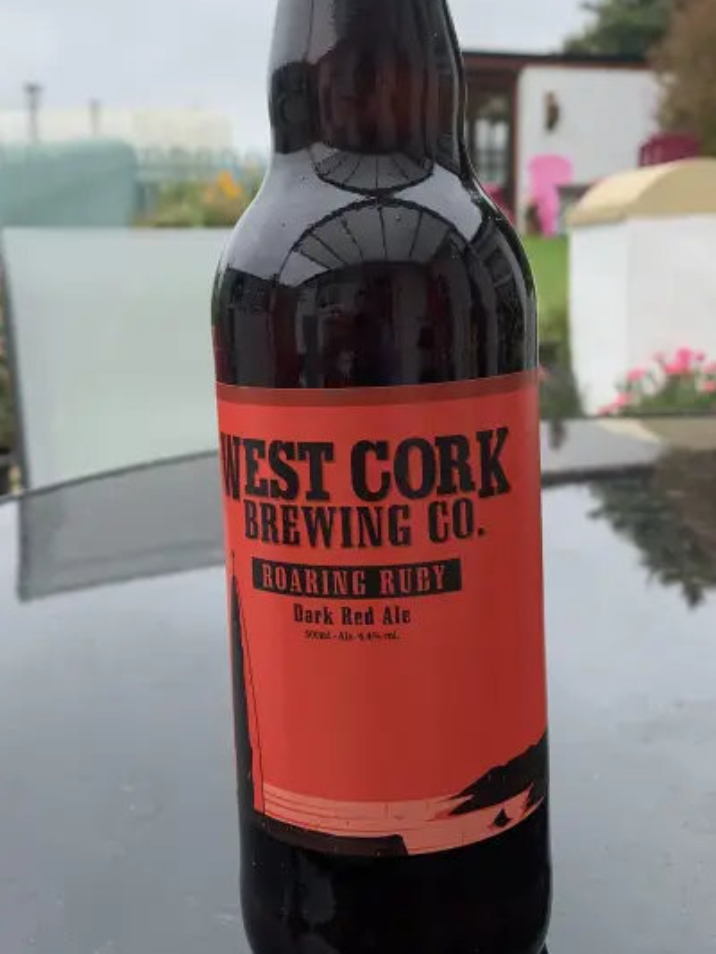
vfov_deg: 47.6
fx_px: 1075
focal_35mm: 39
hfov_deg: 36.8
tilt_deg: -4.7
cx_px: 372
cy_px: 388
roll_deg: -0.5
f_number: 1.8
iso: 25
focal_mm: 4.25
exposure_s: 1/388
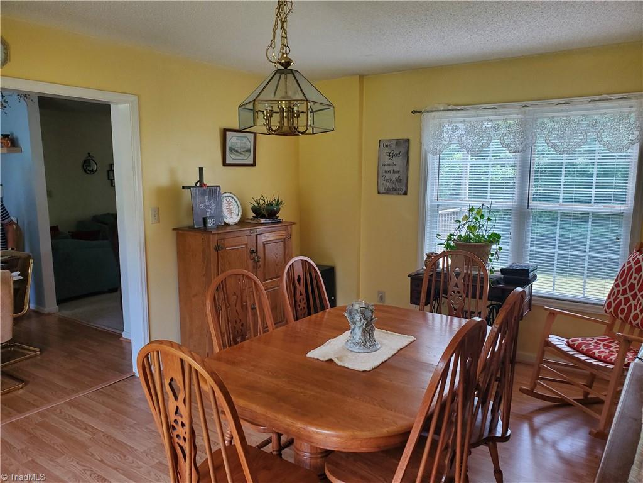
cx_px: 322
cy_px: 242
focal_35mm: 26
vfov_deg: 53.1
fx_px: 483
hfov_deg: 67.3
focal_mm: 4.3
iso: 160
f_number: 2.4
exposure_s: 1/120
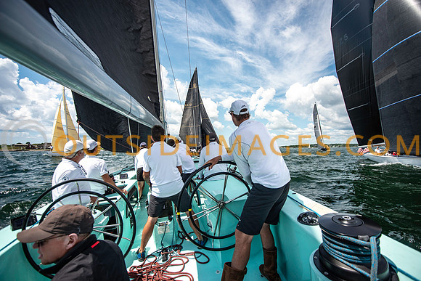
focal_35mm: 15
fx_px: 175
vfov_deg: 77.4
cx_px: 210
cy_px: 140
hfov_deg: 100.4
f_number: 5.6
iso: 250
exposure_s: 1/1250
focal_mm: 15
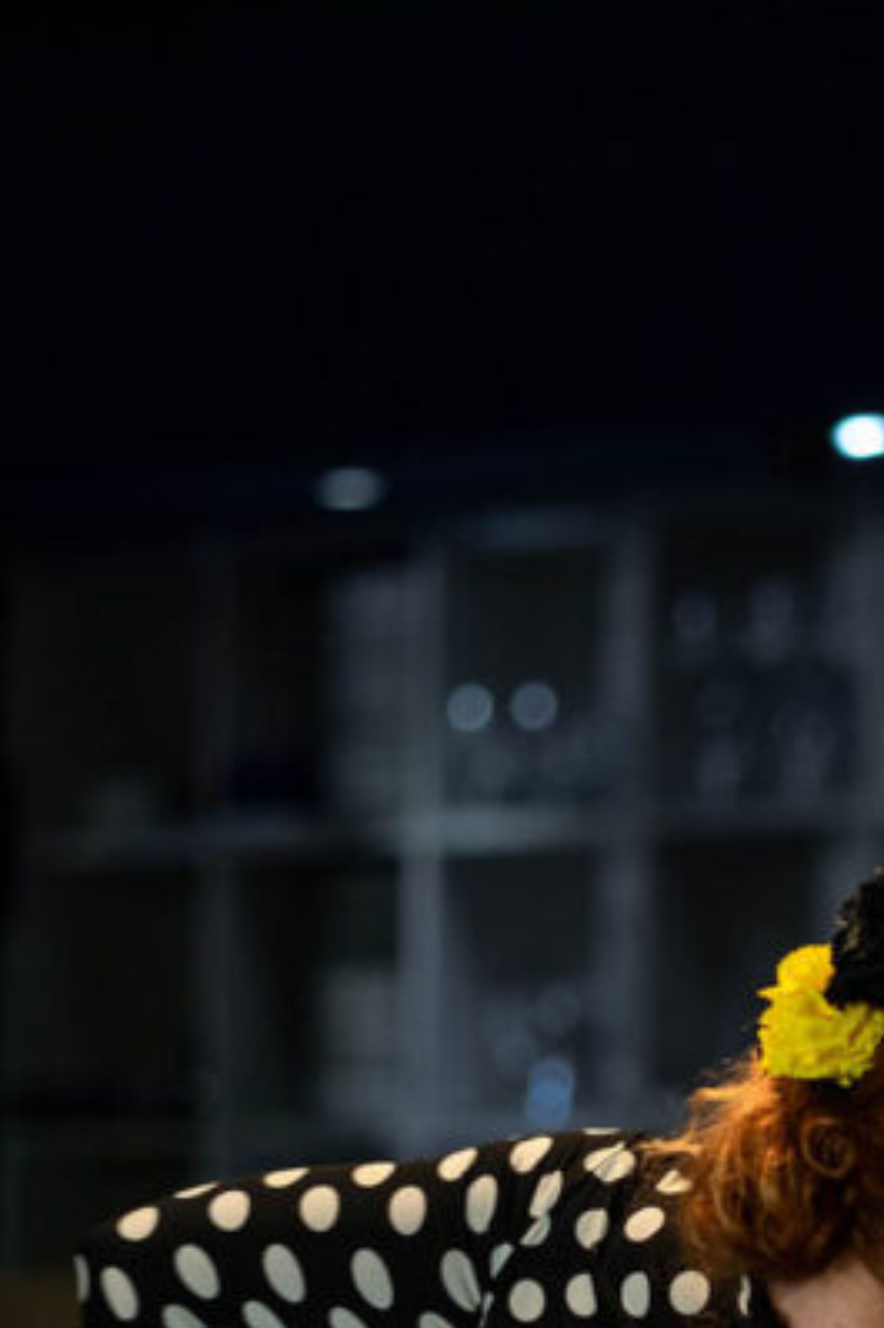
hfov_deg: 7.1
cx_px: 706
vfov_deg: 10.6
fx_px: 7114
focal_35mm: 193
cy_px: 1021
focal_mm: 75
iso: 500
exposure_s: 1/160
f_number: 1.8
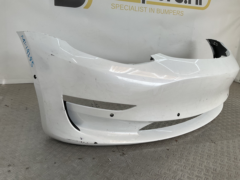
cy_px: 90
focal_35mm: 29
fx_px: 201
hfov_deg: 61.7
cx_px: 120
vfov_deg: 48.2
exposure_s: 1/524
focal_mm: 3
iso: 16
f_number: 1.8
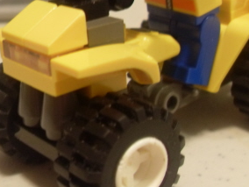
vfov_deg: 18.4
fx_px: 568
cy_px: 31
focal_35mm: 79
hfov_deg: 24.7
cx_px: 131
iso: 200
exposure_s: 1/8
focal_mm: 6.3
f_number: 2.8
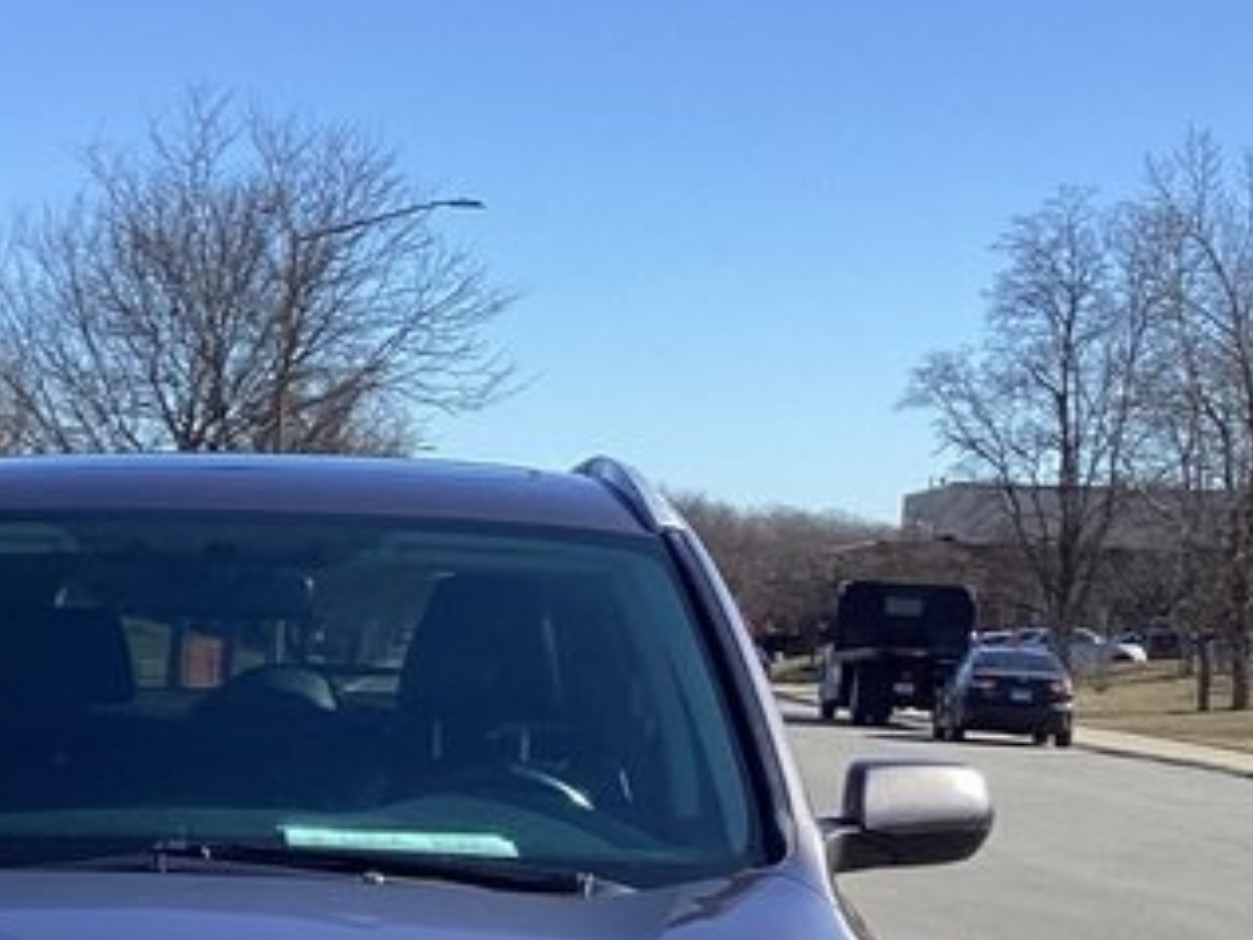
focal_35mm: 100
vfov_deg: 14.2
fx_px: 3621
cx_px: 75
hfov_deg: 19.2
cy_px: 1252
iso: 25
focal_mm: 3.3
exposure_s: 1/876
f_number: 2.4
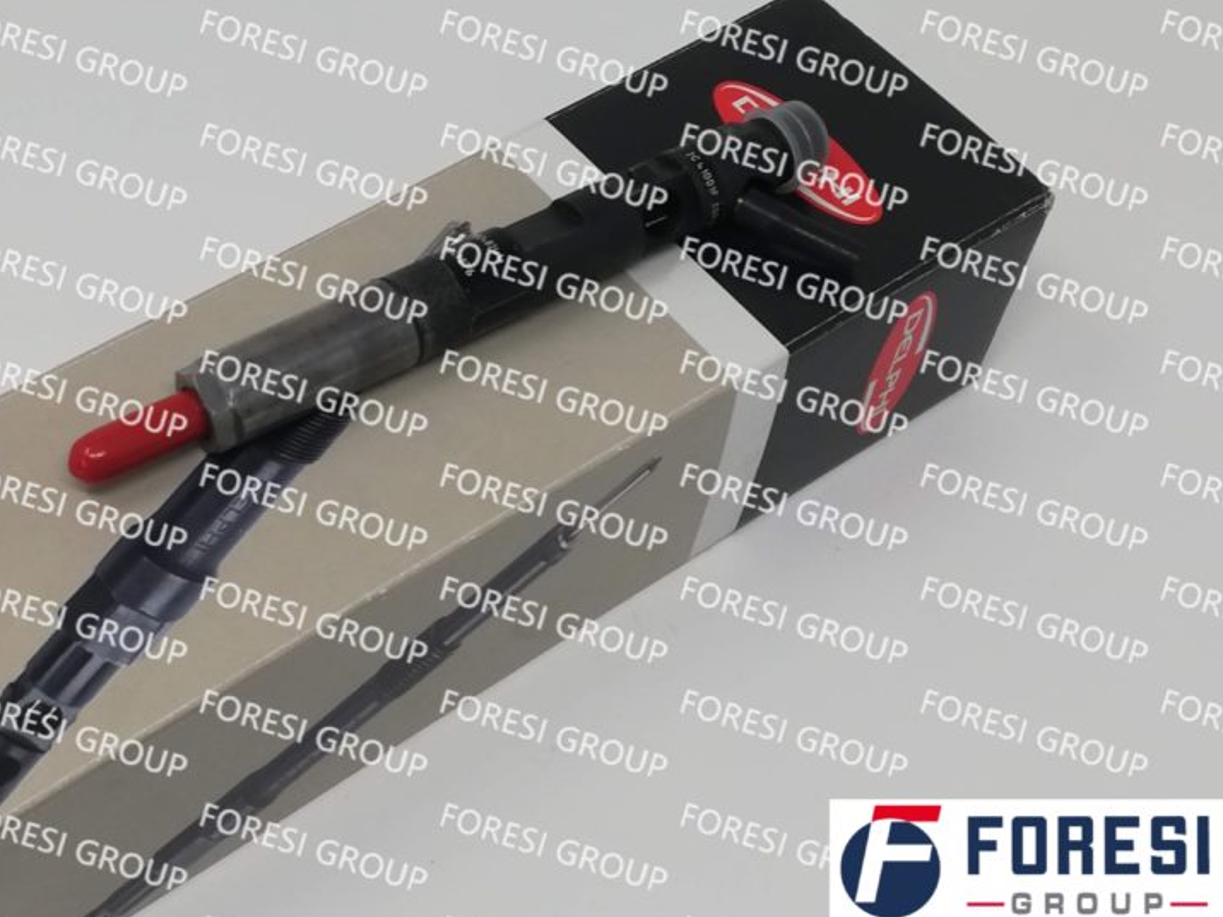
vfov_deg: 23.2
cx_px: 349
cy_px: 313
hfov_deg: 30.4
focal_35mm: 63
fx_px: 2225
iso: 50
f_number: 2.2
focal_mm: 3.81
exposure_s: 1/117
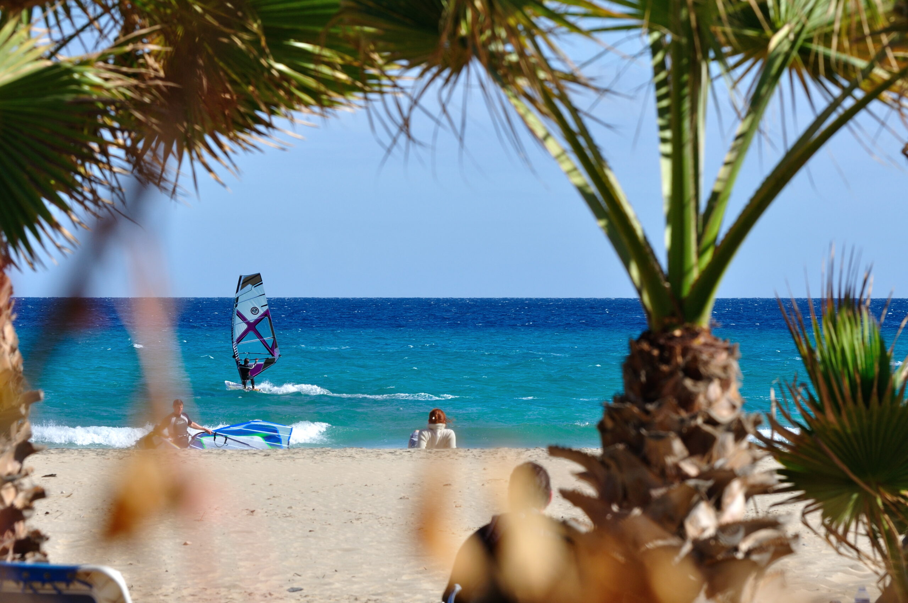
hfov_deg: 10.2
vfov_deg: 6.8
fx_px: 5101
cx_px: 454
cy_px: 302
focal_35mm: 202
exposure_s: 1/320
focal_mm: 135
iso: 200
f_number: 10
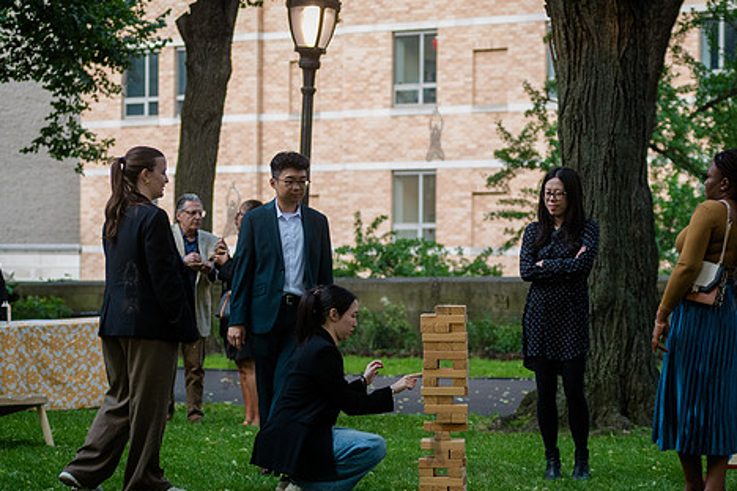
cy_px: 393
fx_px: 2764
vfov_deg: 10.1
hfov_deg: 15.2
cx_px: 421
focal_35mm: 135
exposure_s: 1/320
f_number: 3.5
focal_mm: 80
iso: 1000
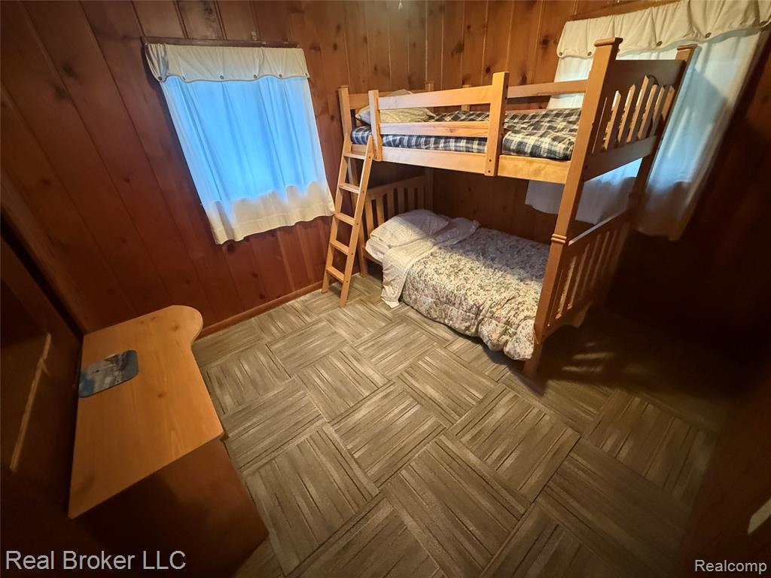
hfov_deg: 102.1
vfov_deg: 85.7
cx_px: 386
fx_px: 312
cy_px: 289
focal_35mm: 14
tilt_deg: -30.9
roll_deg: +3.6
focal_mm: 2.22
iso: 1250
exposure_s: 1/40
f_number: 2.2
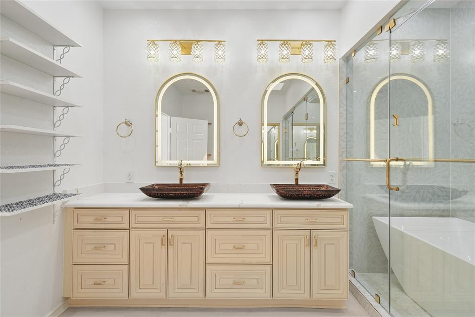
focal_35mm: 18
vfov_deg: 67.4
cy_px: 158
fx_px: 238
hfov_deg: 90.0
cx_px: 238
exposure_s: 1/125
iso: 640
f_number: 5
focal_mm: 18
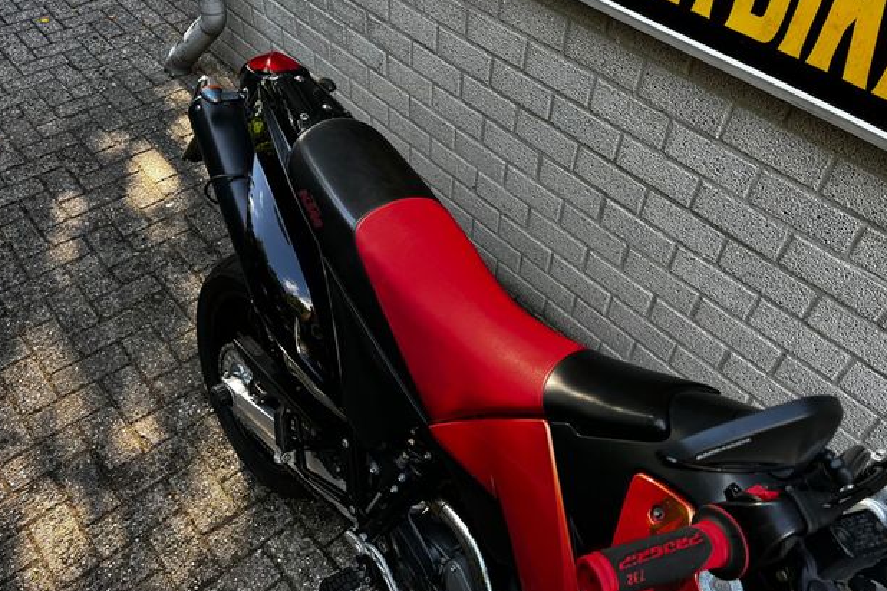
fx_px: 690
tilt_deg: -46.0
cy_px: 314
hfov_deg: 65.5
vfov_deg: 46.4
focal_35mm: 28
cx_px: 439
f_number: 1.6
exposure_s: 1/122
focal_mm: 5.1
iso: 64
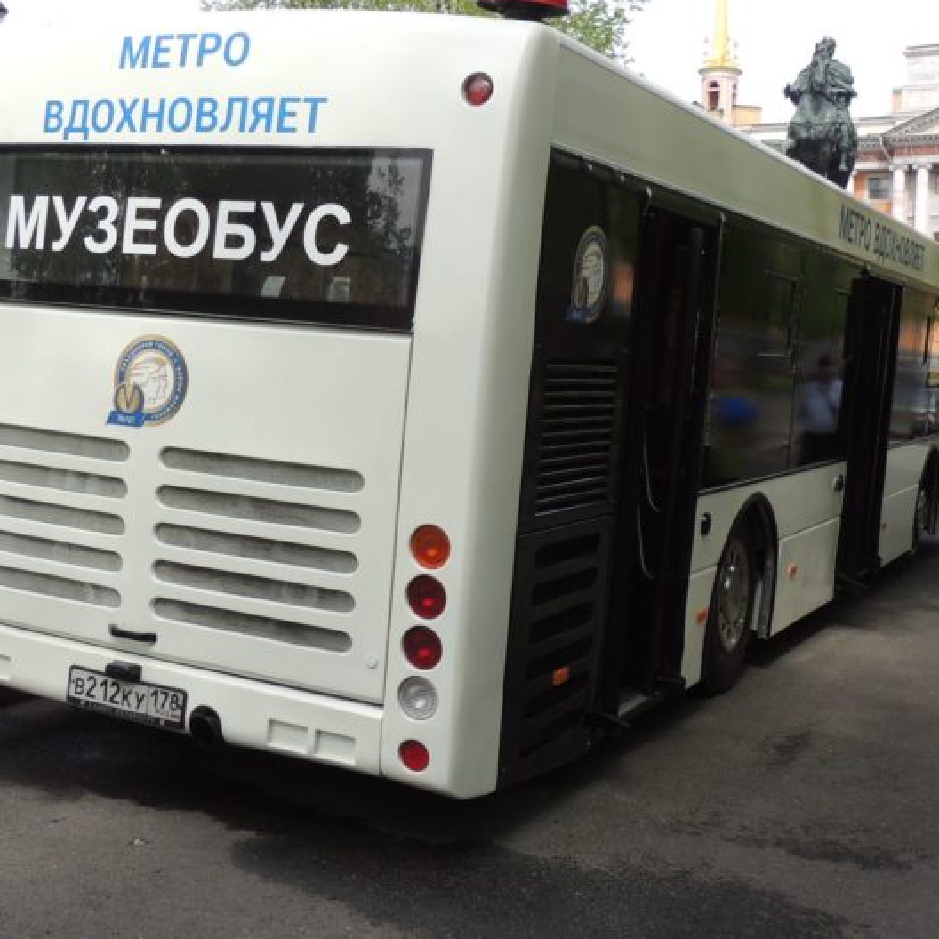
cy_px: 427
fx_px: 1473
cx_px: 436
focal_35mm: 48
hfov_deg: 35.3
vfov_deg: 35.3
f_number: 3.1
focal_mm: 4.9
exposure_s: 1/640
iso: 100
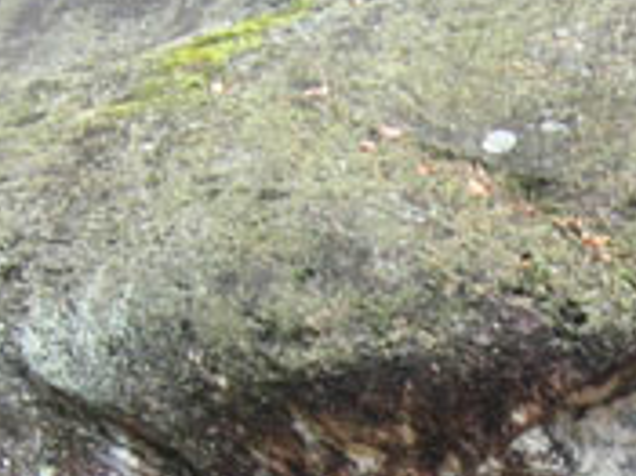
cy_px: 485
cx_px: 763
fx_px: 1781
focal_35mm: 97
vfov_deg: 14.9
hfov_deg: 19.1
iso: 50
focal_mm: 5.7
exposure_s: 1/49
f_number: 2.9
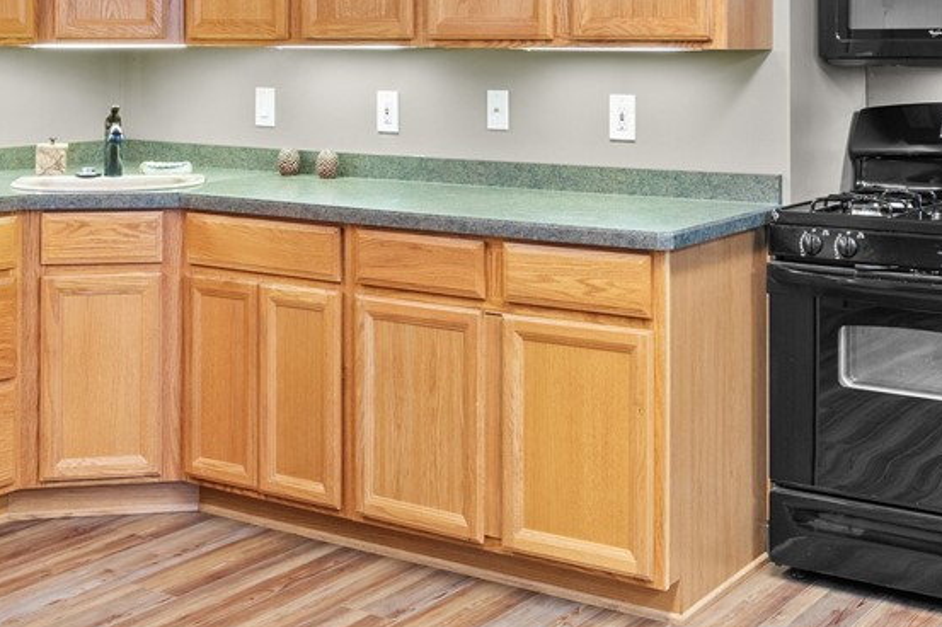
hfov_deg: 37.5
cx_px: 526
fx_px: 1386
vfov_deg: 24.6
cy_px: 42
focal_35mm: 53
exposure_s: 2
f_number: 9
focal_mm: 18
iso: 250
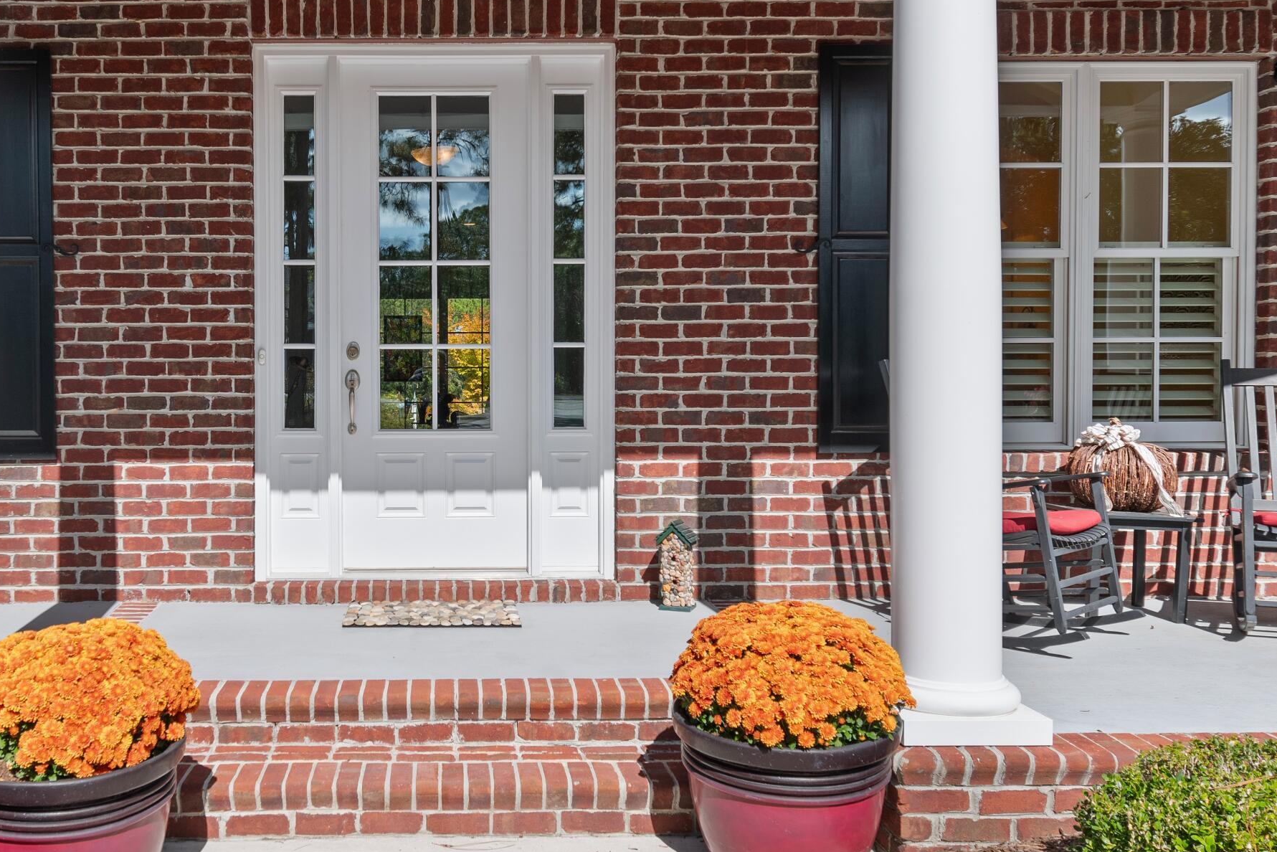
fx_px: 1135
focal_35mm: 32
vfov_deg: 41.1
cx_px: 447
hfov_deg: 57.7
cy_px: 412
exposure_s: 1/160
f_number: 6.3
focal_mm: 13
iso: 100
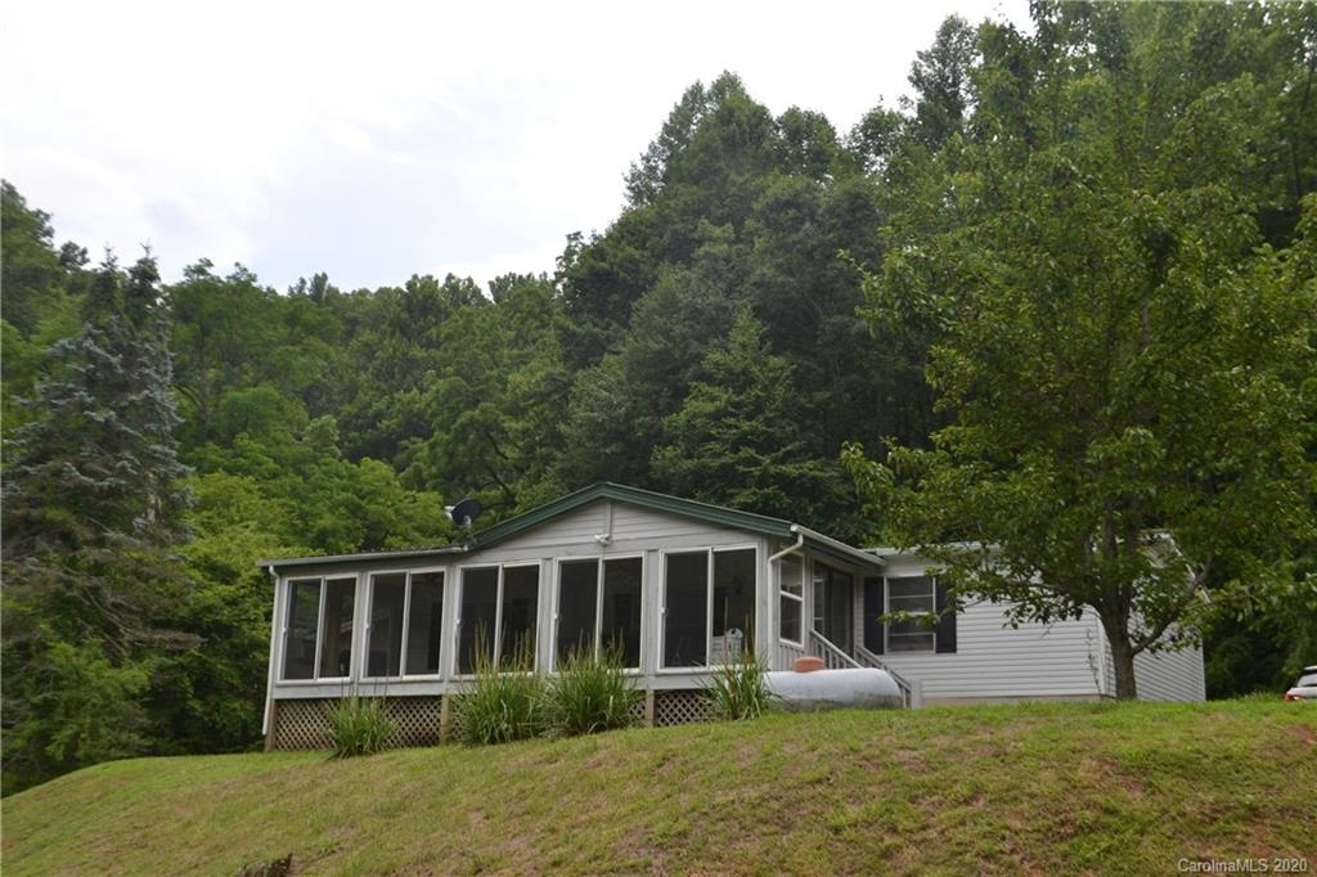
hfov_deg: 46.4
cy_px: 438
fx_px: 1536
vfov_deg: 31.9
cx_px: 658
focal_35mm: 42
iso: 100
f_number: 7.1
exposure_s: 1/200
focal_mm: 28
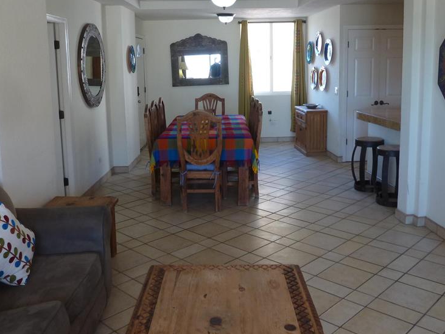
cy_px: 131
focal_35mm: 35
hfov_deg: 52.6
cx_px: 212
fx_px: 450
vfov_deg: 40.5
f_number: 3.3
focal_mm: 4.1
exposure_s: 1/30
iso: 100
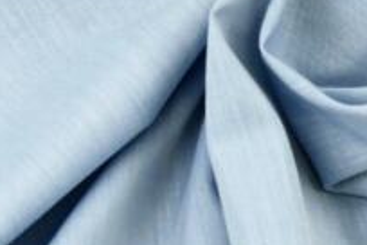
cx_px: 347
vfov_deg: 6.3
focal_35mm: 217
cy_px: 33
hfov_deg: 9.4
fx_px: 2212
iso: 200
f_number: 3.8
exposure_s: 1/80
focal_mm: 31.05
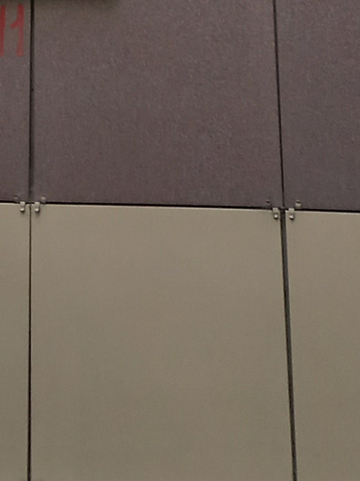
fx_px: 1596
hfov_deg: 12.7
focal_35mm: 115
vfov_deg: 14.9
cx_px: 13
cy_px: -386
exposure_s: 1/59
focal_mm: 4.6
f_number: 2
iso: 100
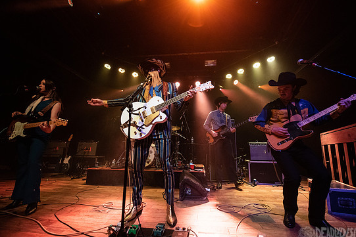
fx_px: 148
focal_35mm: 15
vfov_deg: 77.3
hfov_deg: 100.3
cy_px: 123
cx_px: 185
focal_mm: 14
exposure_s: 1/250
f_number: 3.2
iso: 3200
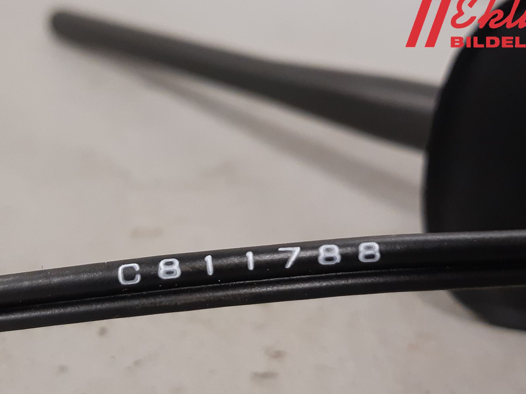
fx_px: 517
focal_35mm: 34
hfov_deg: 53.9
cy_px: 248
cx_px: 268
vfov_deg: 41.5
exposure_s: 1/60
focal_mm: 3.93
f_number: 1.7
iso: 250
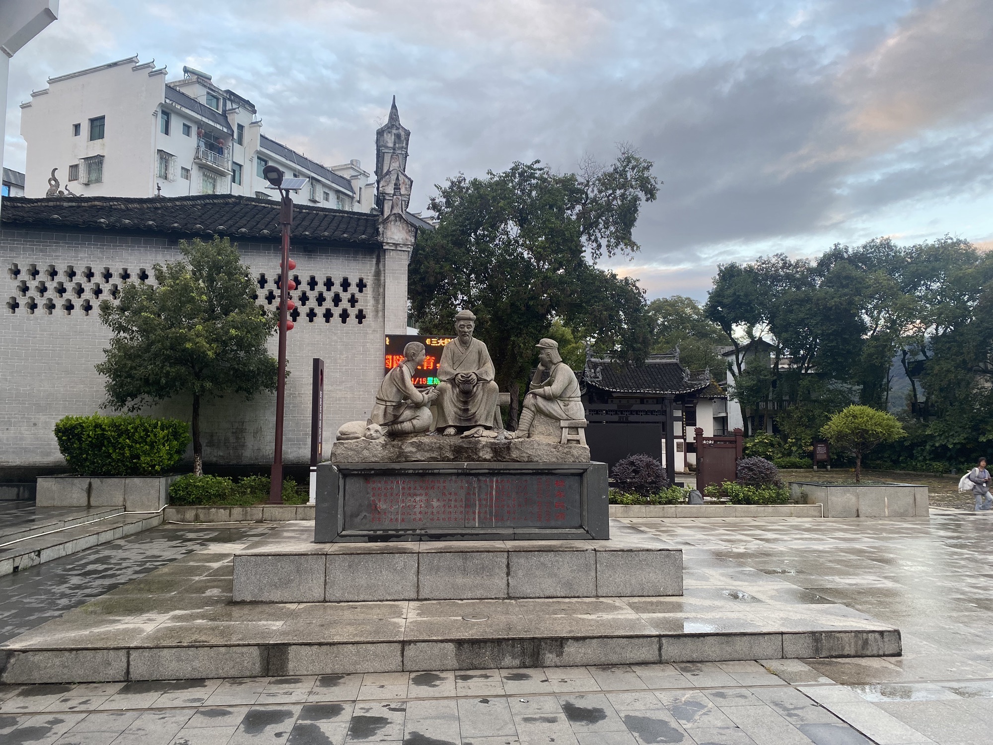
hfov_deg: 67.3
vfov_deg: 53.1
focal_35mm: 26
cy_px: 372
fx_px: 746
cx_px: 496
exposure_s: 1/121
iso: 50
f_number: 1.8
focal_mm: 4.25
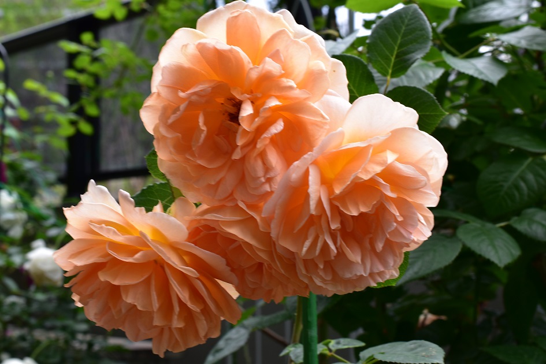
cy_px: 182
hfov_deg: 33.4
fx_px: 910
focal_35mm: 60
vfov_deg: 22.6
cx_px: 273
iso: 250
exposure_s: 1/20
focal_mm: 40
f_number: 13
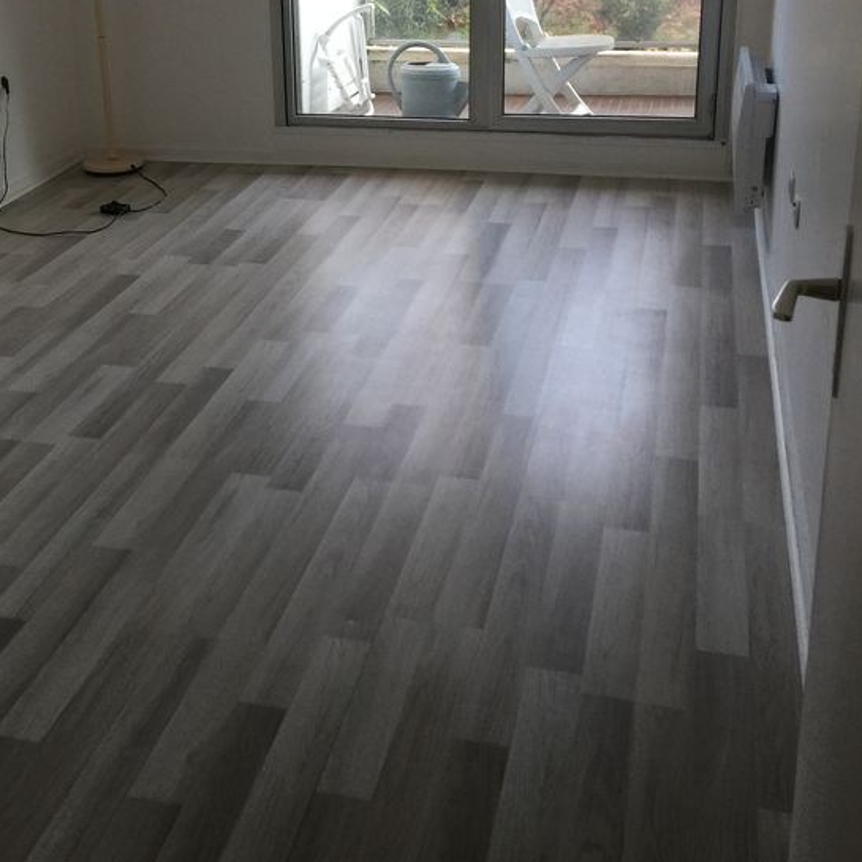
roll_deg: +1.6
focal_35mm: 47
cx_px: 301
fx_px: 1324
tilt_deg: -16.6
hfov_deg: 35.8
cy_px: 245
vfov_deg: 35.5
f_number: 2.2
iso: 50
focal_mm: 4.15
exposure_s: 1/33
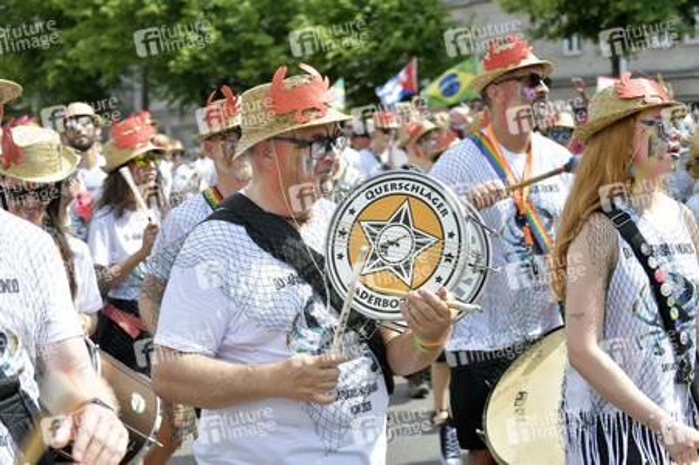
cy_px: 232
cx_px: 350
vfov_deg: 19.4
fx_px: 1358
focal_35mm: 70
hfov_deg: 28.9
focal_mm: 70
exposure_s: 1/250
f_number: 6.3
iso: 160
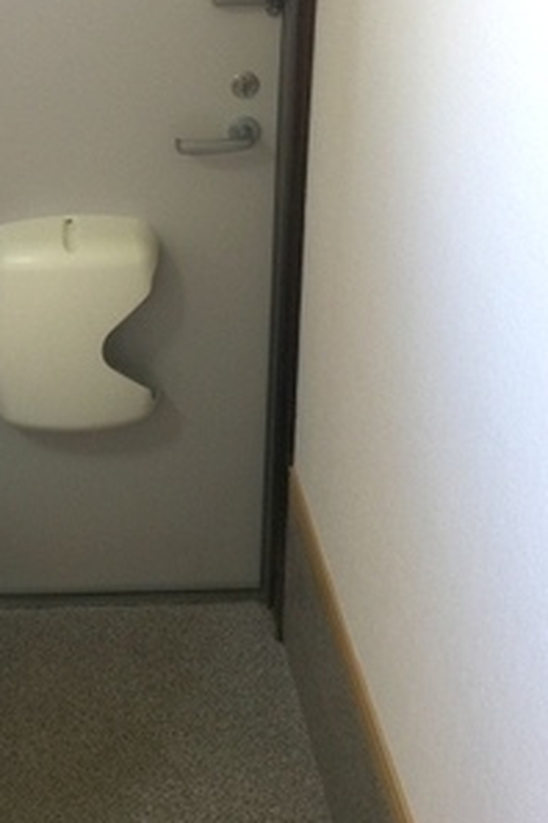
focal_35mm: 61
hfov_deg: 21.3
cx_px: -25
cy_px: 208
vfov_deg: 32.3
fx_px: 1393
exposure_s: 1/15
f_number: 2.2
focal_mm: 4.15
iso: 32
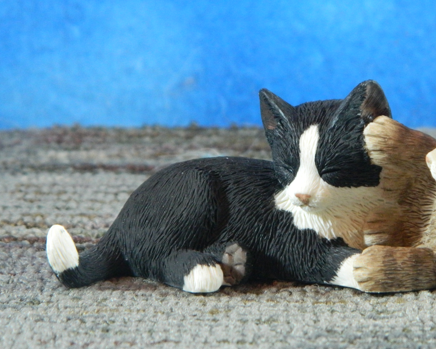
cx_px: 295
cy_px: 156
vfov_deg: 8.7
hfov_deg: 10.8
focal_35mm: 178
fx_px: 2297
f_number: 4.7
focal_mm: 23.2
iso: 400
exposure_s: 1/15
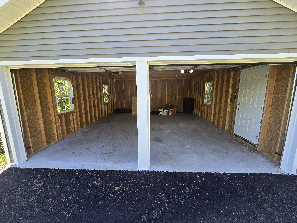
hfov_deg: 106.2
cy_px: 112
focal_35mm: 13
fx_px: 112
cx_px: 148
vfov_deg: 89.9
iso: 50
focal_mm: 2.2
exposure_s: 1/155
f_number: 2.2
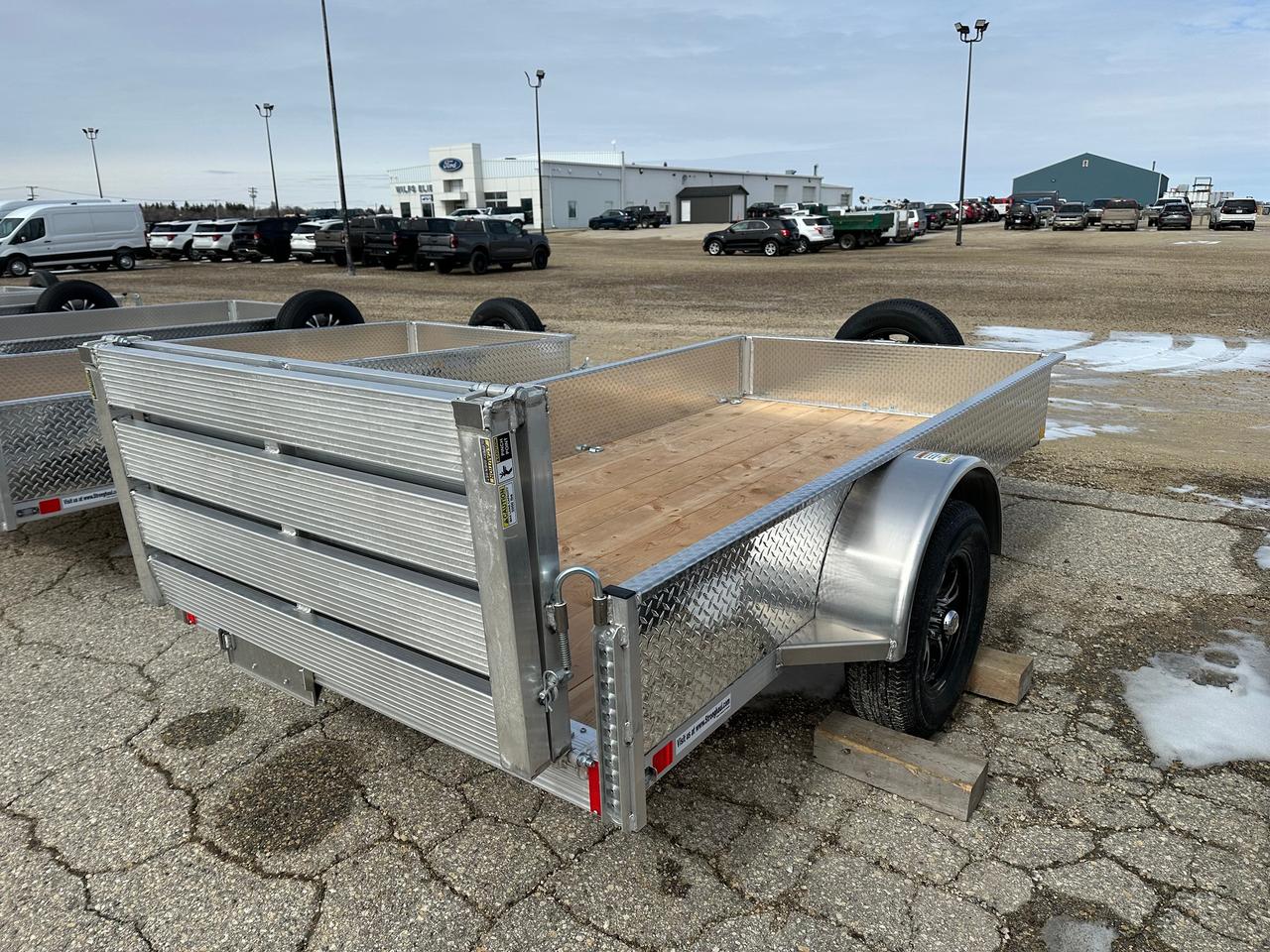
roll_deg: +1.9
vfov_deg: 56.8
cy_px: 476
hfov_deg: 71.6
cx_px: 635
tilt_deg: -15.6
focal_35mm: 24
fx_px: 881
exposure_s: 1/8929
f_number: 1.78
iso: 80
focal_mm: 6.86
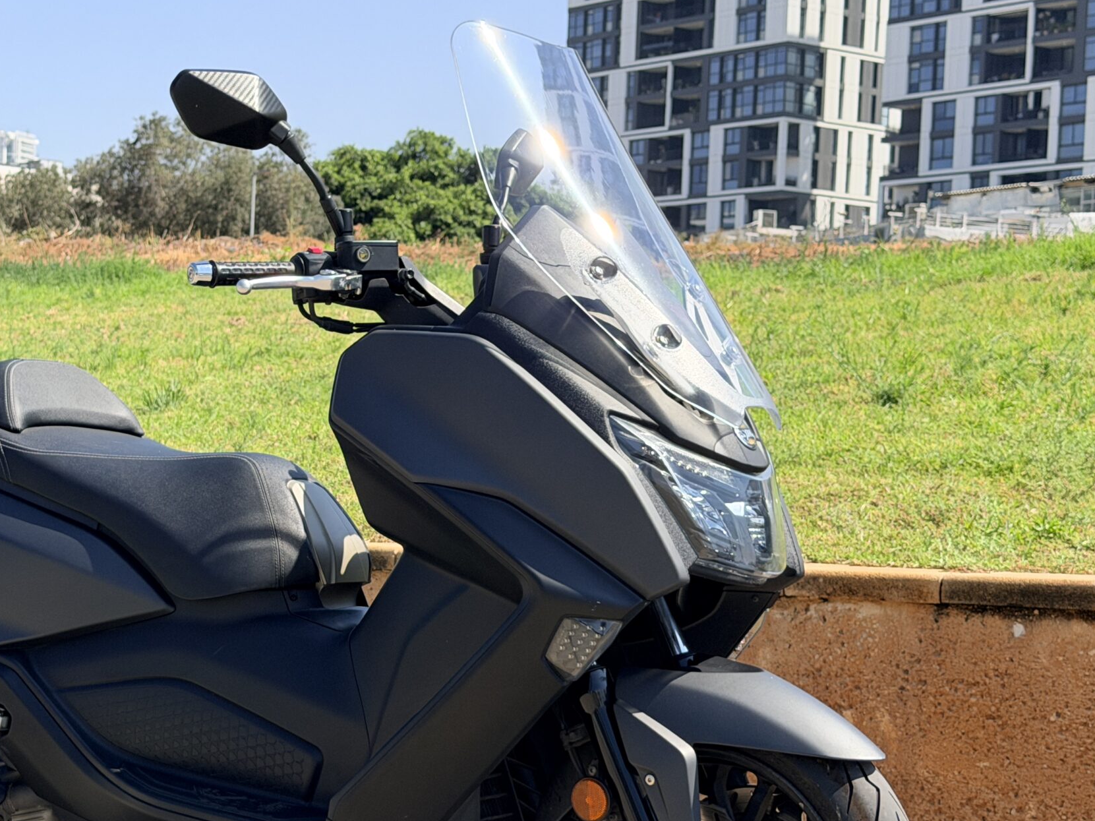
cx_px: 354
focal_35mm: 74
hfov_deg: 26.2
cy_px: 520
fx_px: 2340
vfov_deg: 19.9
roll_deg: -1.2
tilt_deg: -2.5
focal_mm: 6.76
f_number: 1.78
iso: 80
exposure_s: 1/3096
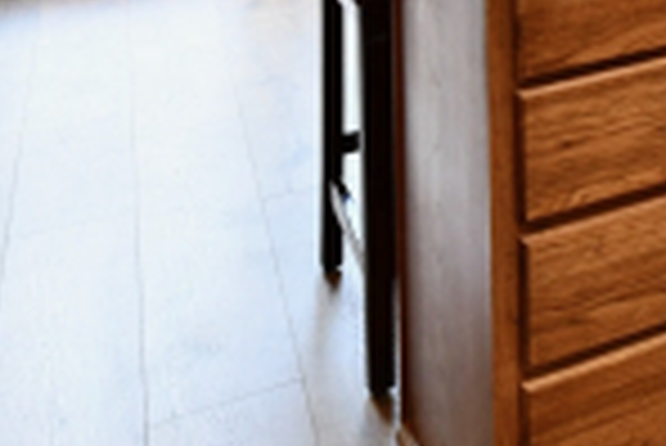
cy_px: -419
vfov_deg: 15.7
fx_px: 1315
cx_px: 1242
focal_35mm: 71
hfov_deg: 19.7
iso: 640
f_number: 6.3
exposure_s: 1/80
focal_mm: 14
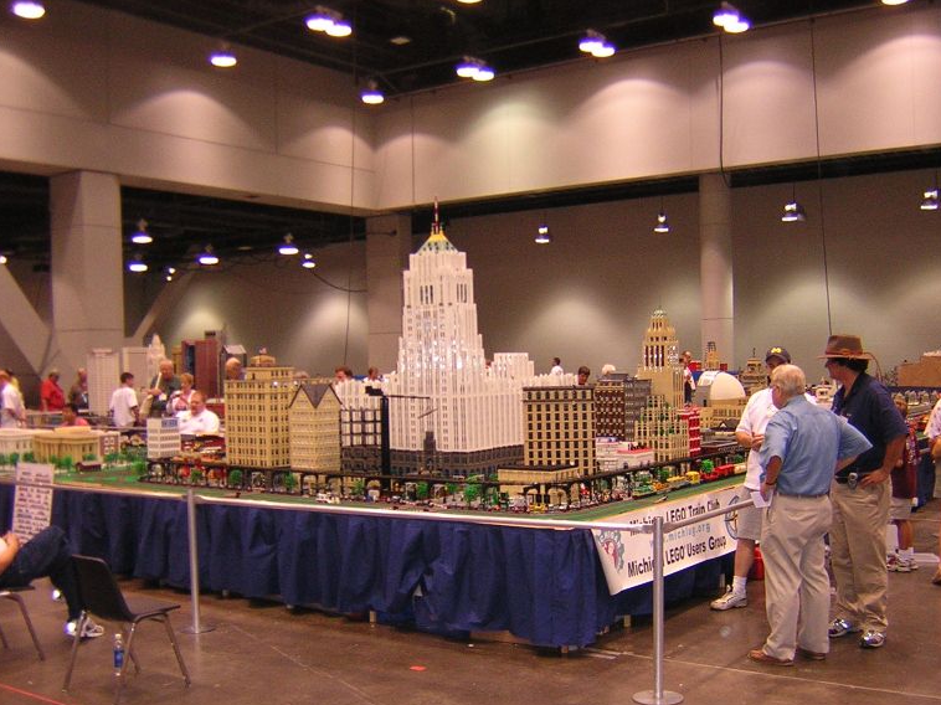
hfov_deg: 49.0
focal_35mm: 38
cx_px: 489
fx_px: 1033
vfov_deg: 37.7
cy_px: 370
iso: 381
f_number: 2.6
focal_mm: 4.7
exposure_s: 1/60.1
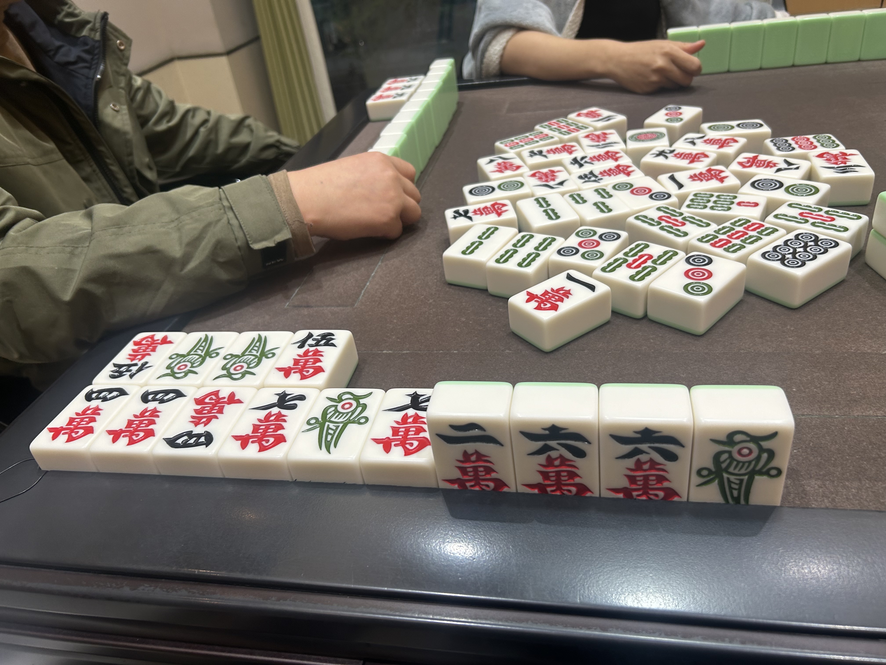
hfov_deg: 67.3
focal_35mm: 26
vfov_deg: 53.1
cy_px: 332
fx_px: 665
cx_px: 443
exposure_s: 1/100
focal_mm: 5.7
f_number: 1.5
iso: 50
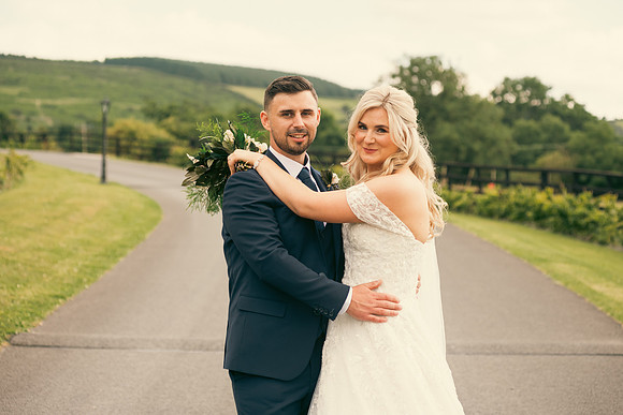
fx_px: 1385
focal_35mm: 80
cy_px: 208
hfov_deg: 25.4
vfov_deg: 17.1
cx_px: 312
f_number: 3.5
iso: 125
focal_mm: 80
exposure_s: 1/320
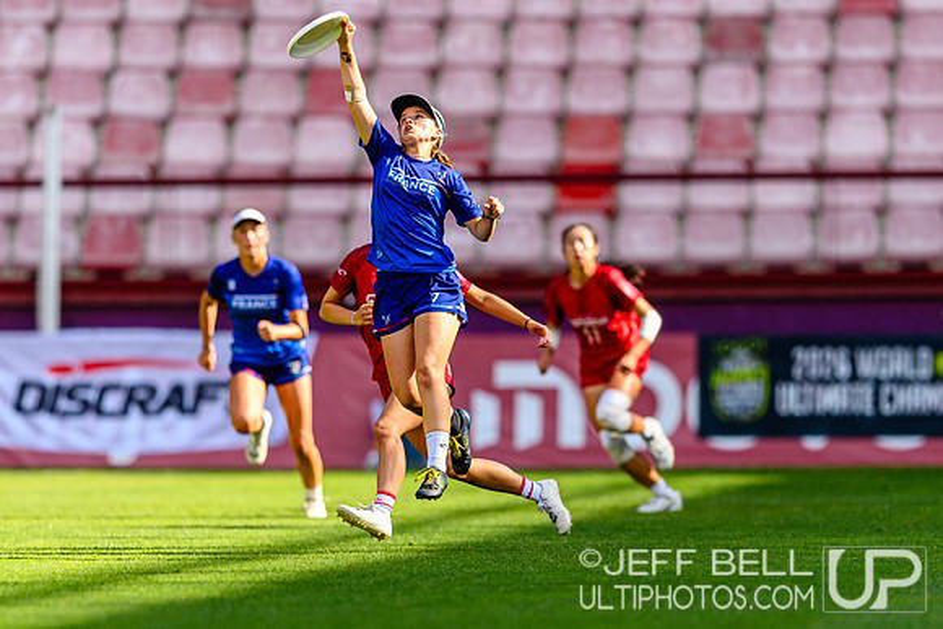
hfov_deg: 3.2
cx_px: 454
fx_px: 17127
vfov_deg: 2.1
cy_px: 365
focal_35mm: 654
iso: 200
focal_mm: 400
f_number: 3.2
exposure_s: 1/1250
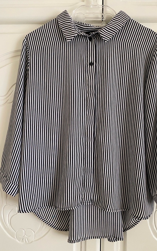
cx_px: 91
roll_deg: -1.2
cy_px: 126
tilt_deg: +2.0
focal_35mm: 28
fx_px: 192
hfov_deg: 44.4
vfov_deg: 66.5
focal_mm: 4.25
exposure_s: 1/60
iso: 250
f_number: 1.8
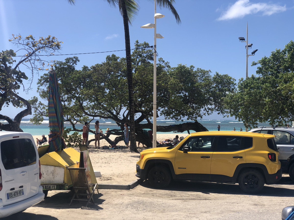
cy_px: 110
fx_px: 442
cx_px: 147
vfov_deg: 28.0
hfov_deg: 36.8
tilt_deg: +1.9
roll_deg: +0.4
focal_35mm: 52
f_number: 2.4
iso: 16
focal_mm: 6
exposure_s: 1/1297
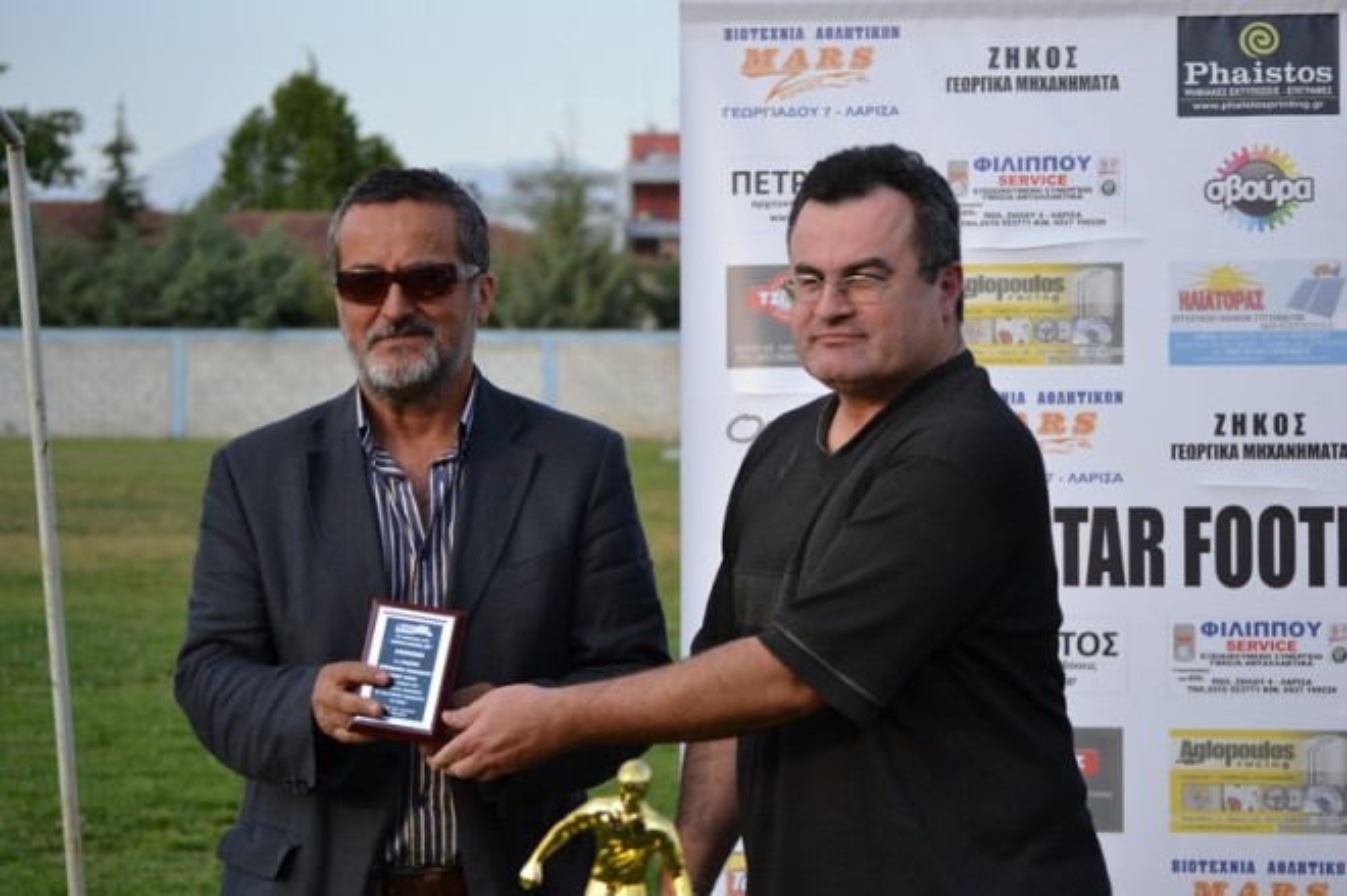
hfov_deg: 20.9
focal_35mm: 98
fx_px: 3645
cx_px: 674
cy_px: 448
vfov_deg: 14.0
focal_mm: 65
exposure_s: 1/1000
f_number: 4.5
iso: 400
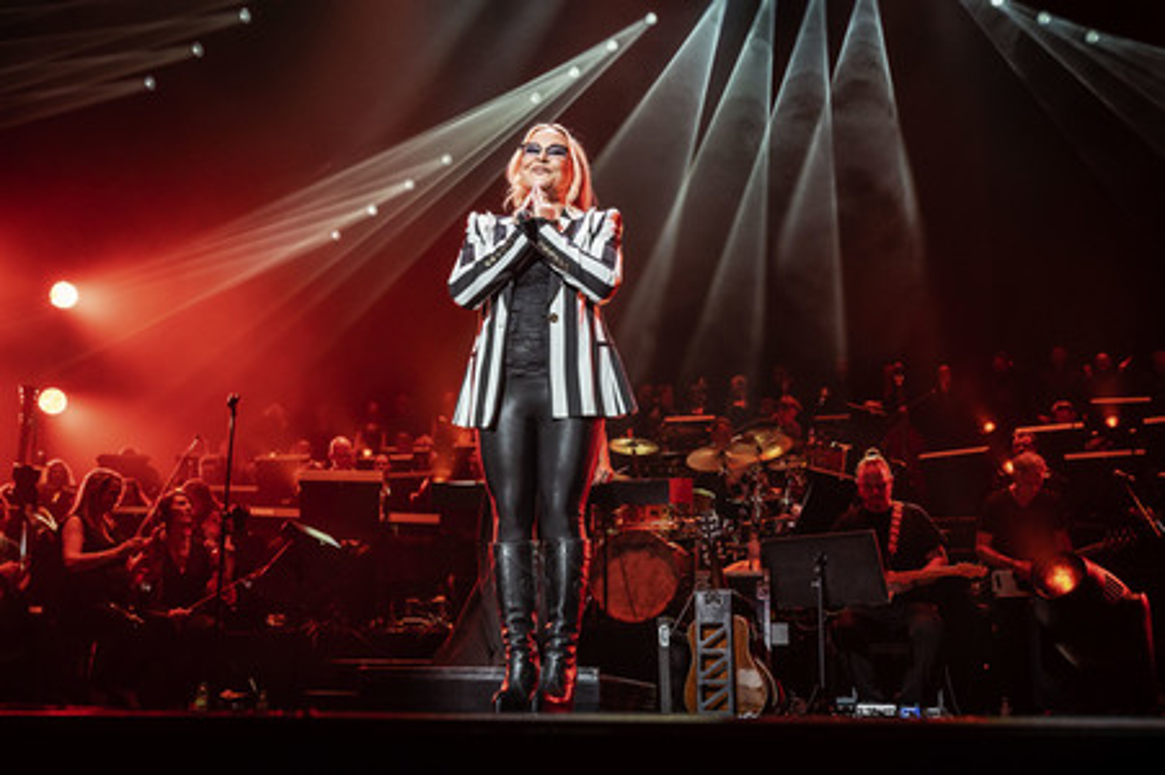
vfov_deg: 32.6
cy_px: 388
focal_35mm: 41
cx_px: 582
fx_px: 1326
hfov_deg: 47.4
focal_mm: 41
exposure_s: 1/250
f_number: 5
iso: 2500
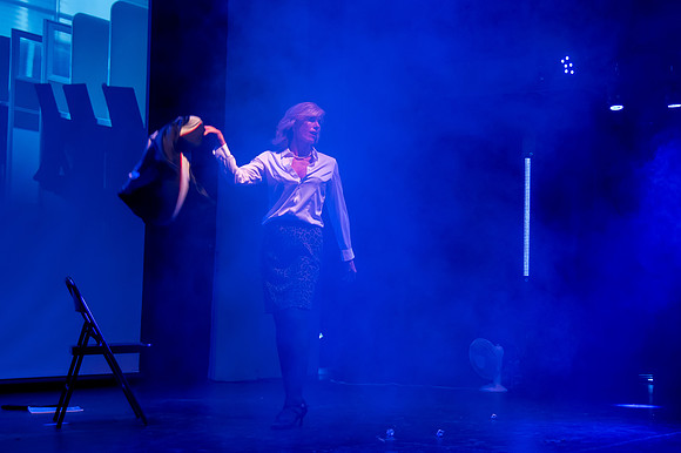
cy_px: 212
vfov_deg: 21.9
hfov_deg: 32.1
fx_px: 1172
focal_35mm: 62
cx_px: 470
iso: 4000
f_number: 4
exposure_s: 1/200
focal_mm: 44
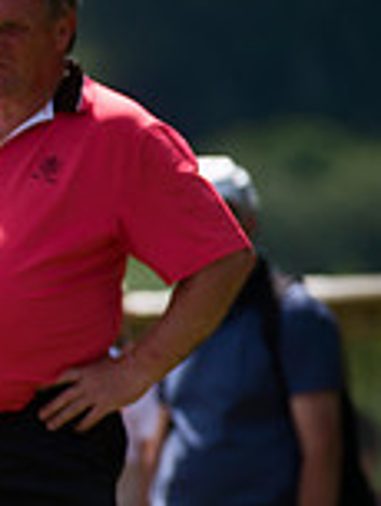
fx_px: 16032
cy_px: 461
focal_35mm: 1094
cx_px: -494
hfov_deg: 1.4
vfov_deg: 1.8
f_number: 4.5
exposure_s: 1/2500
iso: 400
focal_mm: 300
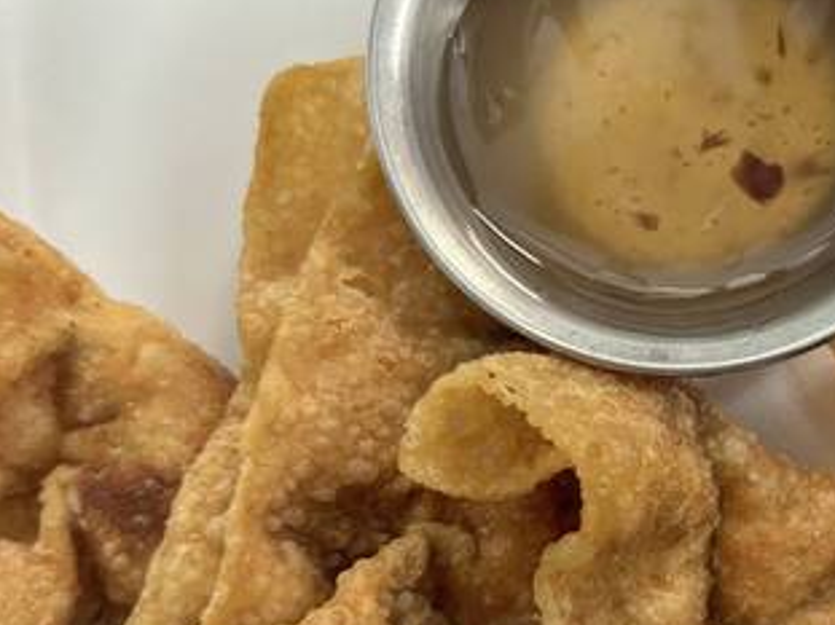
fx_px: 1182
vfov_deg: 29.4
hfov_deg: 38.1
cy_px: 435
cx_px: 607
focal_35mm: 49
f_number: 1.5
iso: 320
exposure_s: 1/60
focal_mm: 5.7
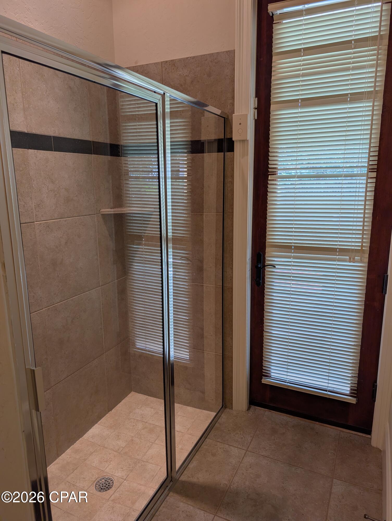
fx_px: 362
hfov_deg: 56.9
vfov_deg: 71.5
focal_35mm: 24
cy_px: 260
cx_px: 196
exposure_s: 1/142
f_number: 1.68
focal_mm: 6.9
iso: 20
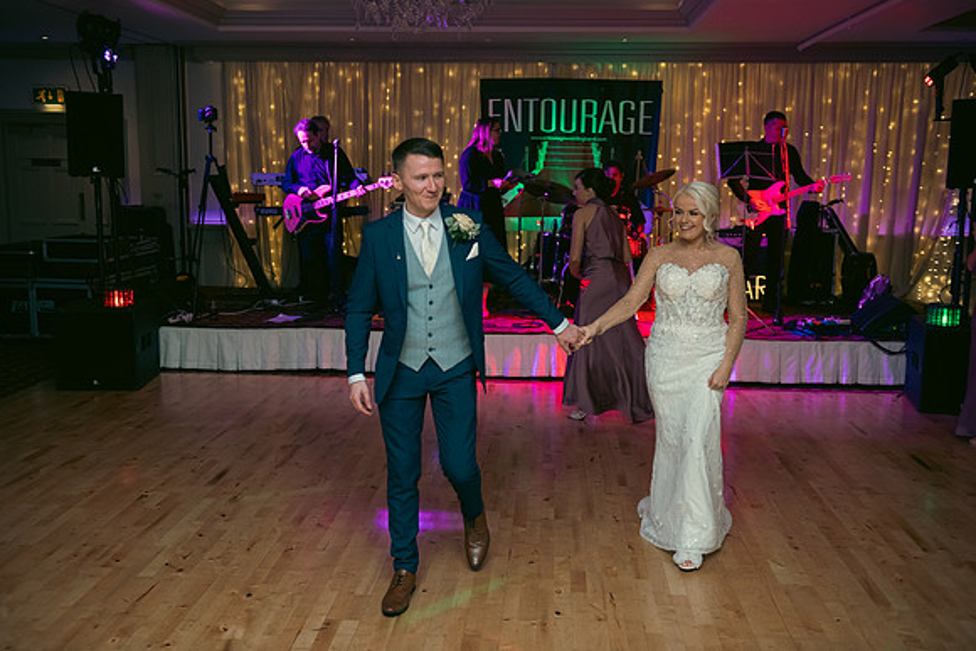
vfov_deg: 36.9
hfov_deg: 53.1
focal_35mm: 36
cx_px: 488
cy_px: 326
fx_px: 976
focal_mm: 36
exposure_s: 1/160
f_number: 3.5
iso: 800
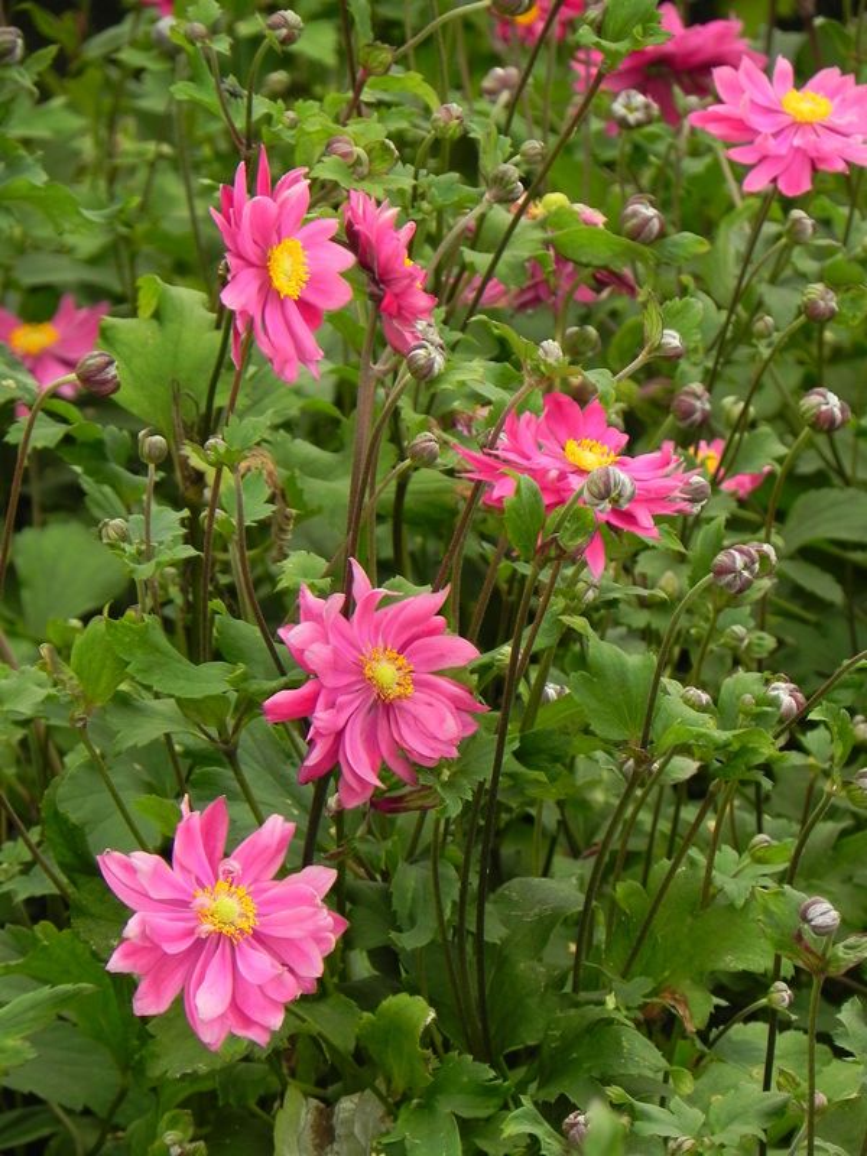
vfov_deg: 6.8
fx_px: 9718
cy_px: 578
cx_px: 434
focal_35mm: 291
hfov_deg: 5.1
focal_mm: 51.8
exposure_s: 1/200
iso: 160
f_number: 5
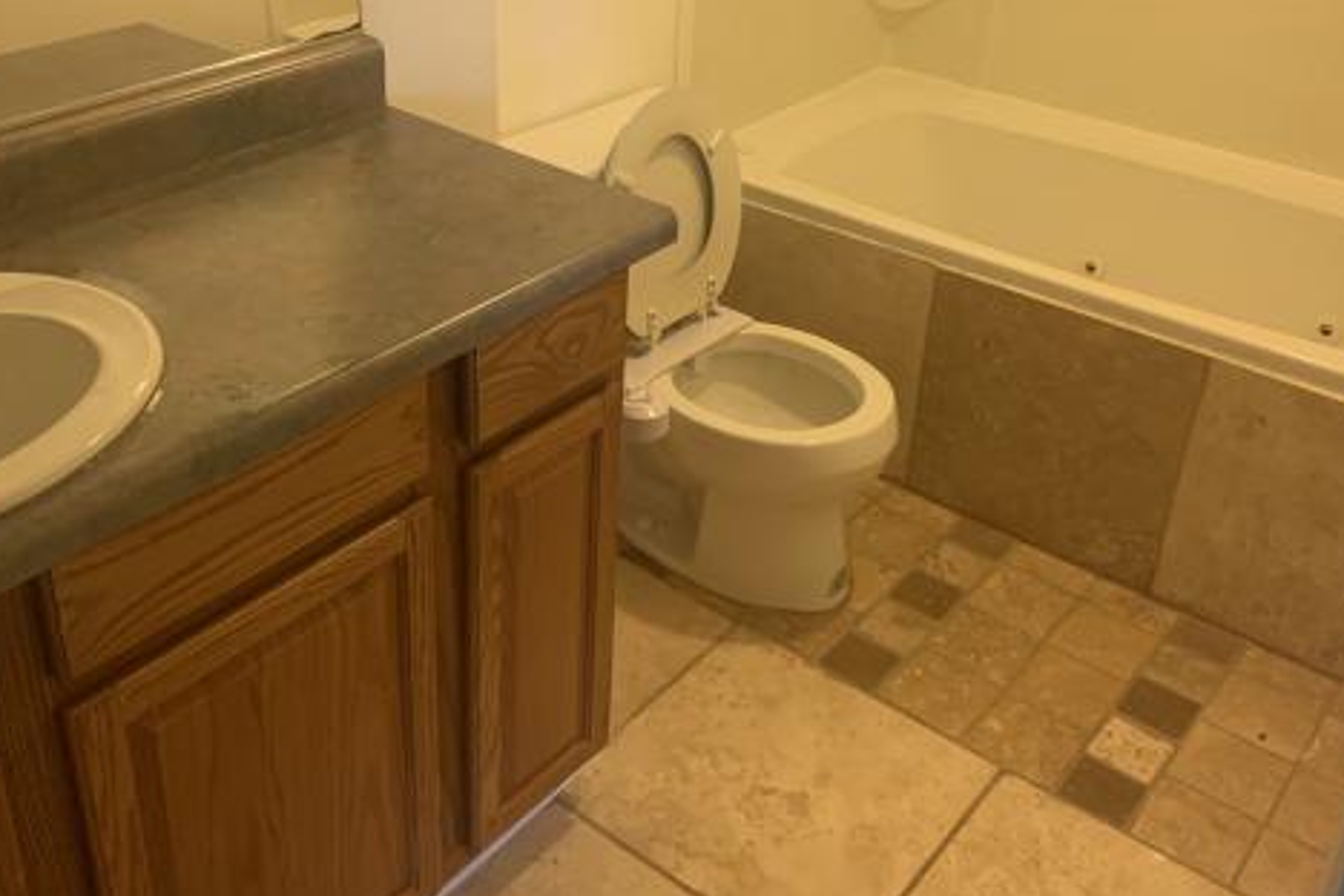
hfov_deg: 51.9
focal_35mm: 37
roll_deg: -2.1
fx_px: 1381
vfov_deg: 35.7
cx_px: 649
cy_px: 313
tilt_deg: -27.3
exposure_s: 1/60
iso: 250
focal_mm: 4.25
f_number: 1.8
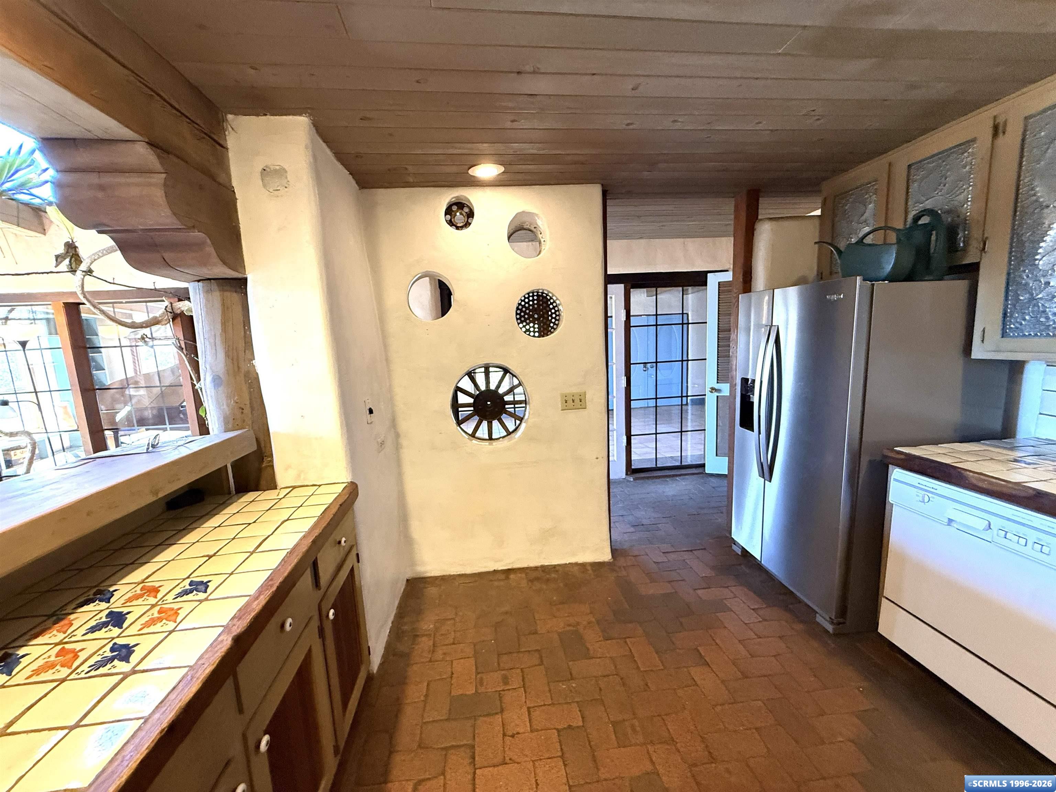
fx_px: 427
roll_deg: +2.4
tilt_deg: -8.3
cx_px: 528
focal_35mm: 14
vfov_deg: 85.7
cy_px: 396
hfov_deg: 102.1
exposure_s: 1/60
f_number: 2.2
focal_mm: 2.22
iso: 400
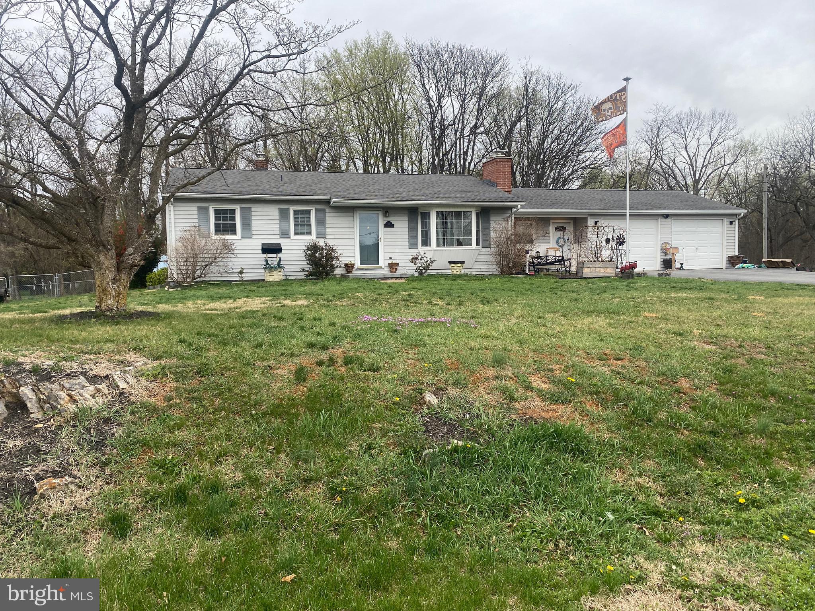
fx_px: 612
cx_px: 408
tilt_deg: -3.8
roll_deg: +0.3
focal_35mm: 26
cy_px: 306
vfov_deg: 53.1
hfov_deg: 67.3
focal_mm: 4.25
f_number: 1.8
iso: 32
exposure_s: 1/504
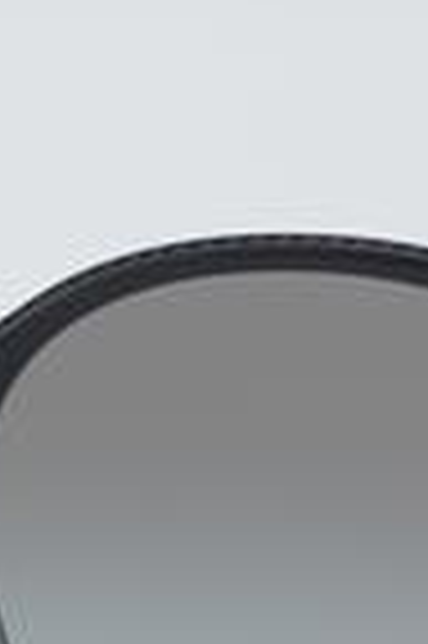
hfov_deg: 5.9
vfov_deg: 8.9
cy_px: 473
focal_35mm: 230
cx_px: -149
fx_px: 4118
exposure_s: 1/4
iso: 100
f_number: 32
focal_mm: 55
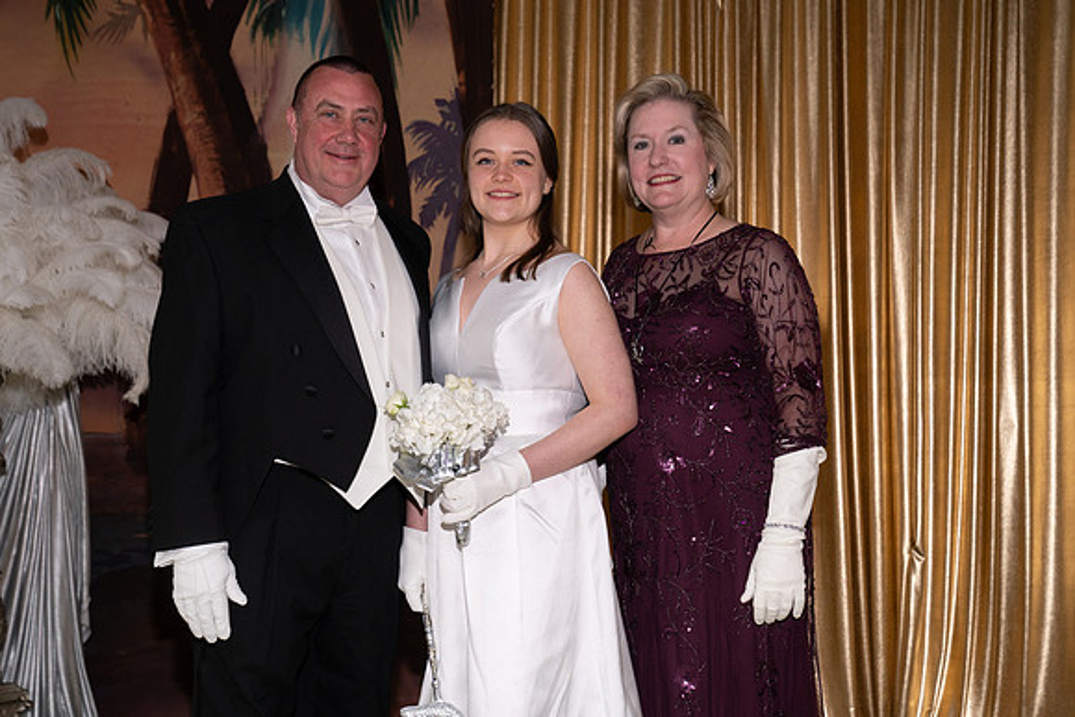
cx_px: 538
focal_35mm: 55
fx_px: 1643
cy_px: 358
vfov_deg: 24.6
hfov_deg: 36.2
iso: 800
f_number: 5.6
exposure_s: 1/160
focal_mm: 55
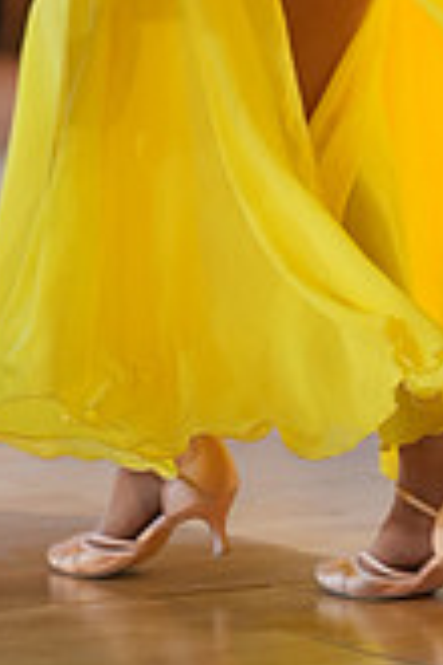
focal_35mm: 383
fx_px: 7069
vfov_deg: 5.3
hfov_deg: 3.6
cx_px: 175
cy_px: -318
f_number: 2
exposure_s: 1/500
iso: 1250
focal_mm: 109
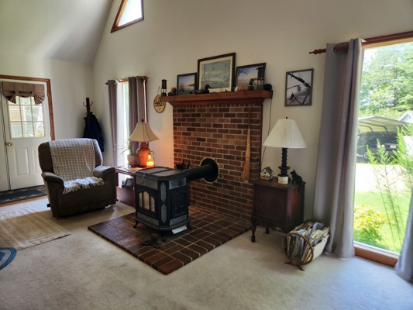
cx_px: 206
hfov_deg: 73.9
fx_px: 274
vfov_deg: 58.9
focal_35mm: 23
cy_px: 155
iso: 160
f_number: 1.8
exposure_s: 1/120
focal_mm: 5.4
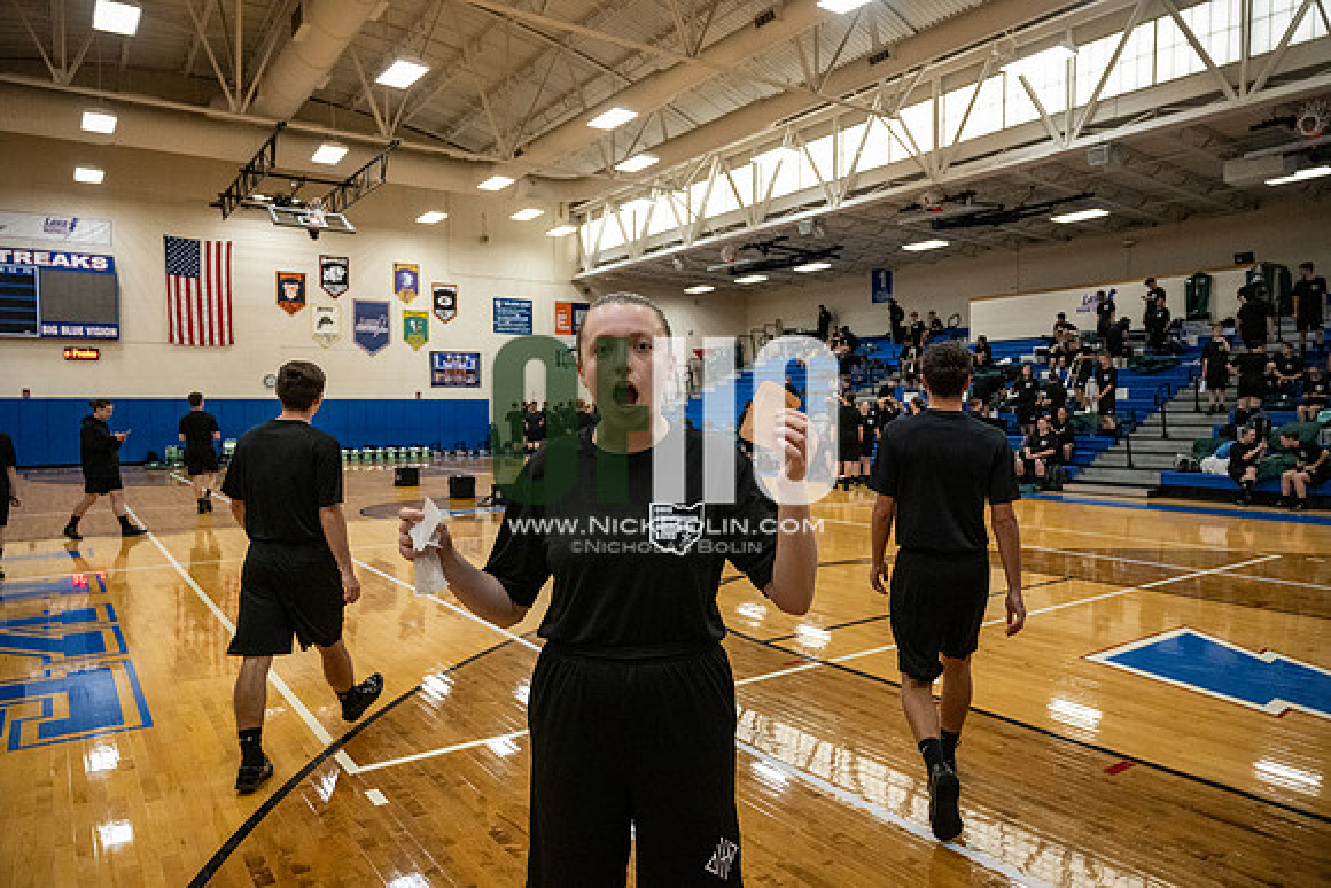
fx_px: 887
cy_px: 444
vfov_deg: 53.2
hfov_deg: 73.7
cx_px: 666
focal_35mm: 24
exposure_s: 1/800
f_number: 4
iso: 6400
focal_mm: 24
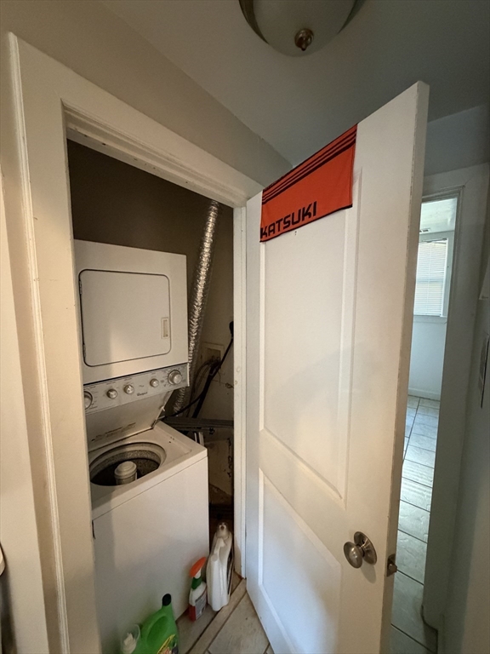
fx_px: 264
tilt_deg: -5.9
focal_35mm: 14
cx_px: 245
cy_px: 327
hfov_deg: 85.7
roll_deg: +0.0
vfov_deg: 102.1
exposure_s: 1/40
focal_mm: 2.22
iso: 1000
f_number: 2.2
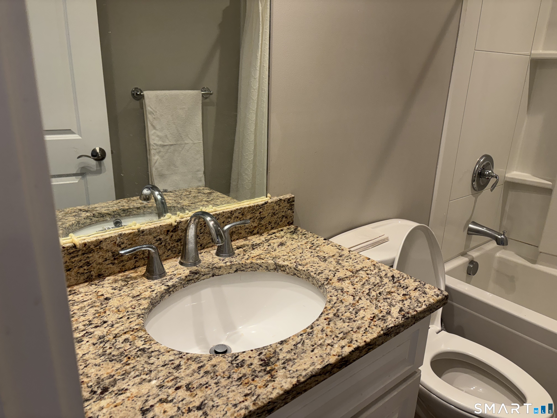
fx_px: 418
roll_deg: -2.8
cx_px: 278
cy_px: 209
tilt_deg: -19.7
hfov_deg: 67.3
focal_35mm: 26
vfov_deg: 53.1
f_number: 1.6
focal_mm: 5.96
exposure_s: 1/120
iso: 80
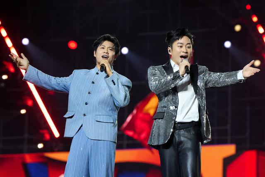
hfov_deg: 8.9
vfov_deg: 5.9
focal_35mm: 232
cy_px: 88
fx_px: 1708
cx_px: 132
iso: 1000
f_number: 4.5
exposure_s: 1/500
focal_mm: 155
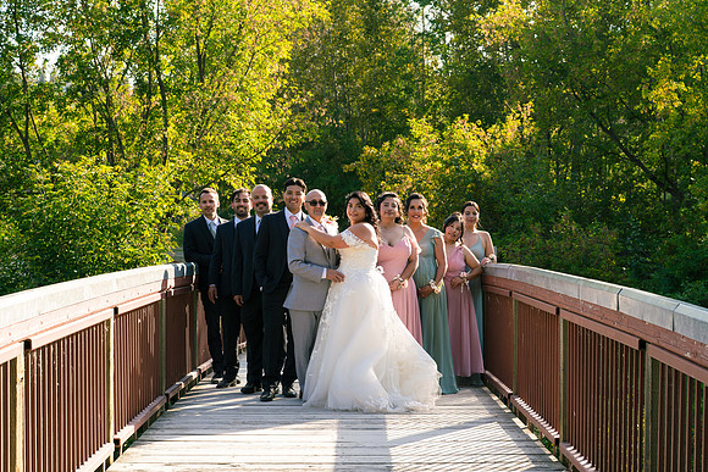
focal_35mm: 60
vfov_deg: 22.6
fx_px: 1180
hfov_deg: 33.4
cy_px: 236
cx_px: 354
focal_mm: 60
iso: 250
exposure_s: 1/160
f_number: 7.1
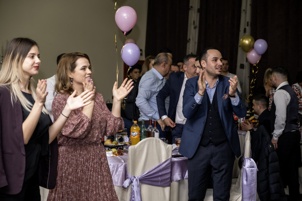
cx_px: 151
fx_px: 696
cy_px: 100
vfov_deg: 16.5
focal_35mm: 83
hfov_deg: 24.5
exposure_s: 1/160
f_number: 2.8
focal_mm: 55
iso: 1250
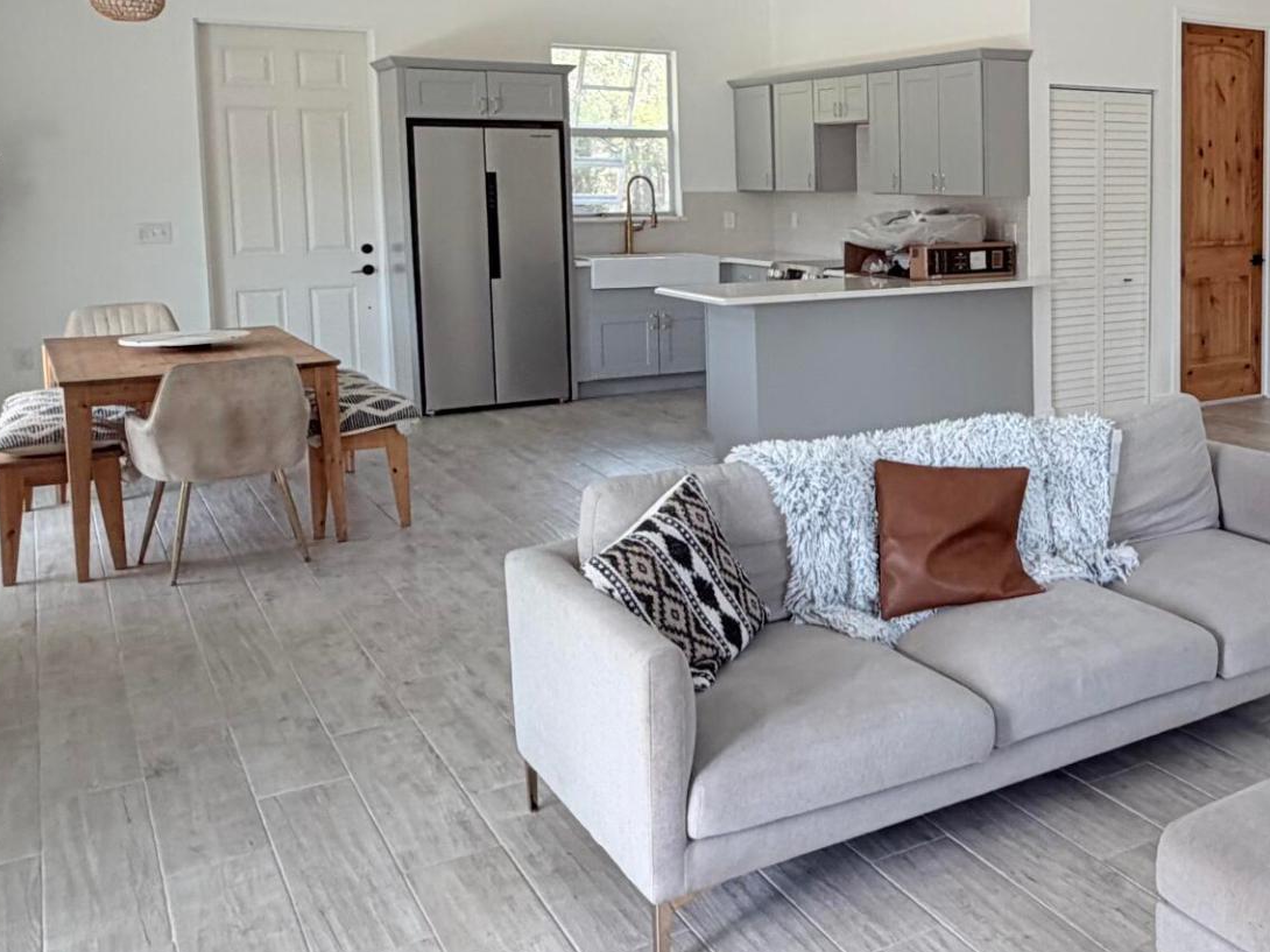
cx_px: 1159
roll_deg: +1.3
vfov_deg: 38.0
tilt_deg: -4.8
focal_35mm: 37
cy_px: 288
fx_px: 1357
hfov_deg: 45.2
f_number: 2.2
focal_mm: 2.22
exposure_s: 1/121
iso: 80
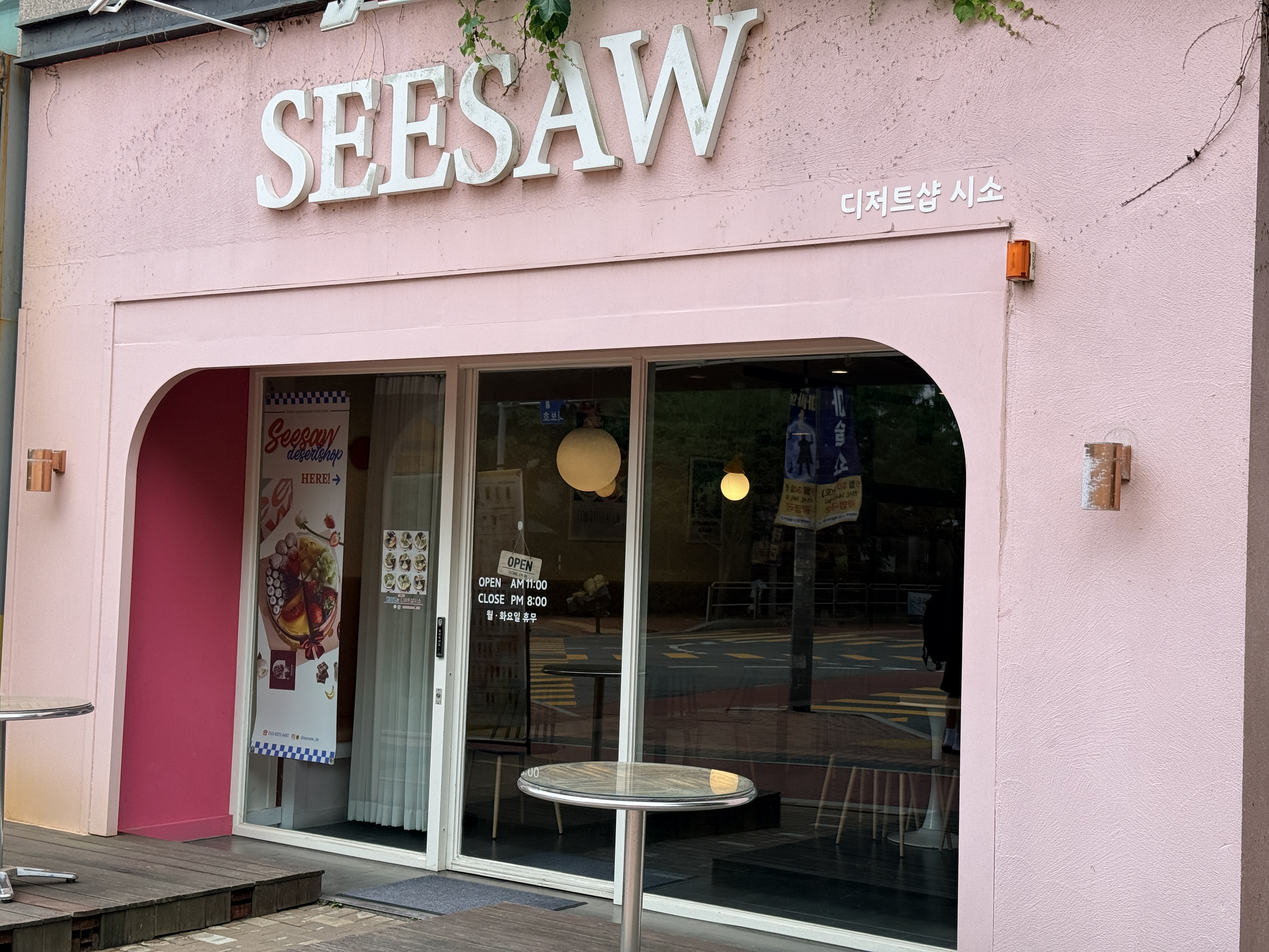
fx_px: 1760
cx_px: 634
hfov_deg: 39.7
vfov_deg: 30.3
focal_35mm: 48
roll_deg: -2.0
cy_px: 476
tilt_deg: +1.9
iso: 64
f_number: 1.78
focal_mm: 6.76
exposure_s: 1/1931
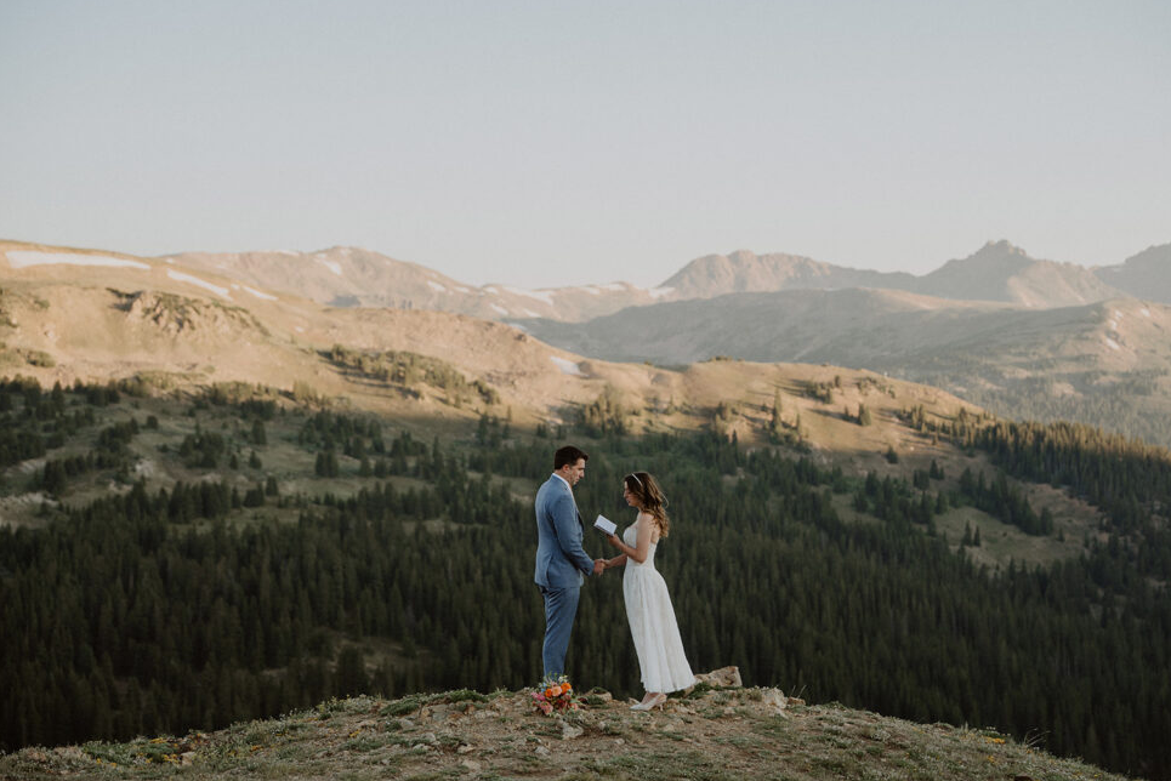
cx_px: 609
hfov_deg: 38.2
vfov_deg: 26.0
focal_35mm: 52
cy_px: 401
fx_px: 1692
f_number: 2
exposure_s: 1/500
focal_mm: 49
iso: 100
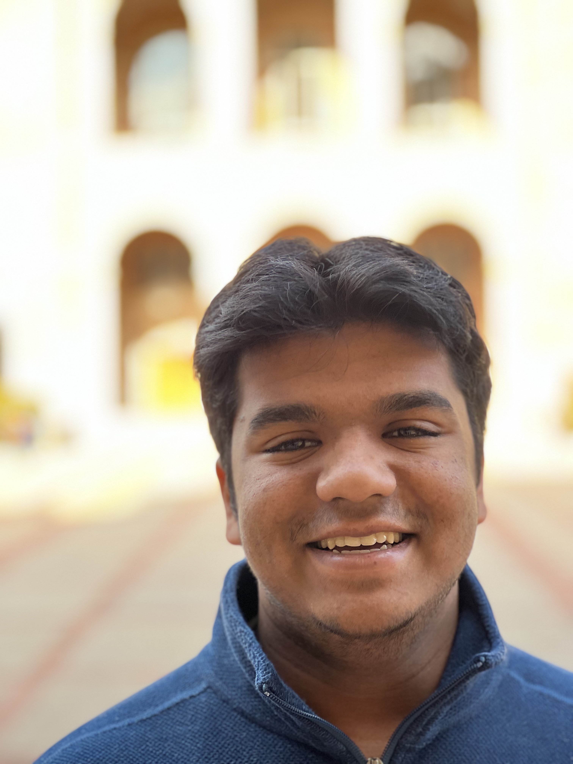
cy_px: 382
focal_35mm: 77
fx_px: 1699
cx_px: 286
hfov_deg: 19.1
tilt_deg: +0.5
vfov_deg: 25.3
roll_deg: +1.8
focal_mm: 9
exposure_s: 1/121
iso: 125
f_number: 2.8
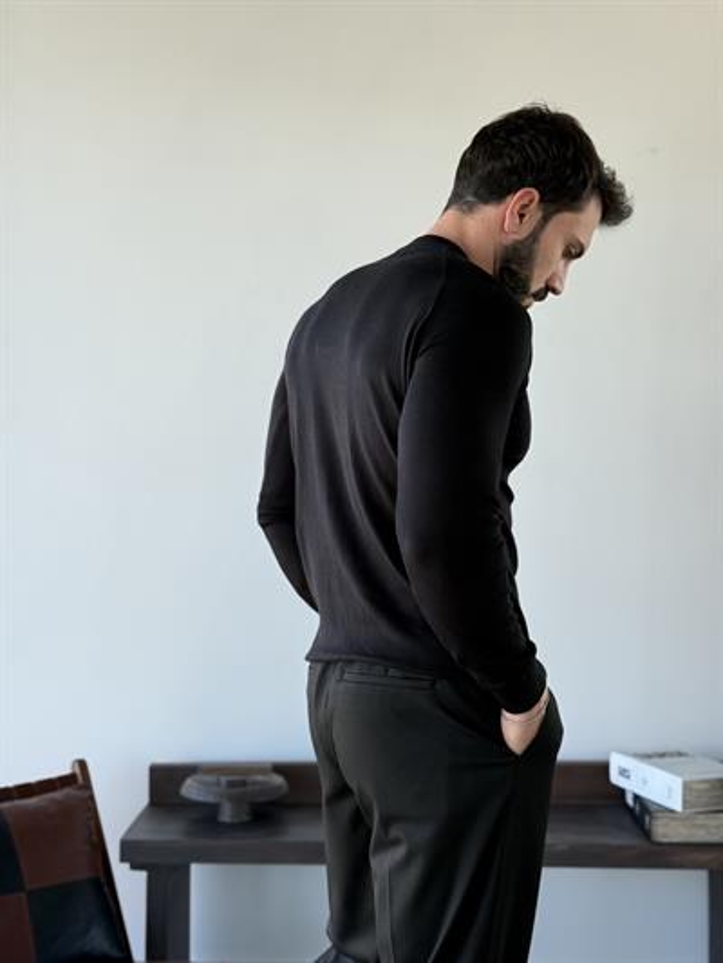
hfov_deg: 30.3
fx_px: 1336
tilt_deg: -0.2
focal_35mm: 48
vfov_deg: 39.6
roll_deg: -0.1
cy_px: 482
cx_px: 362
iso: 64
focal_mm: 6.76
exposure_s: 1/215
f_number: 1.78
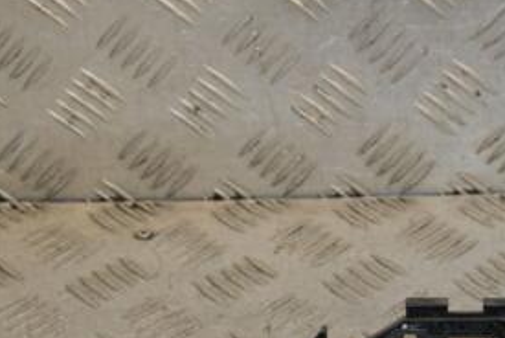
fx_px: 2065
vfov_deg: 9.3
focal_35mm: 147
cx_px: 428
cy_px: 344
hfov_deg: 13.8
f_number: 8
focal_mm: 45
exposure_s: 1/200
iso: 800
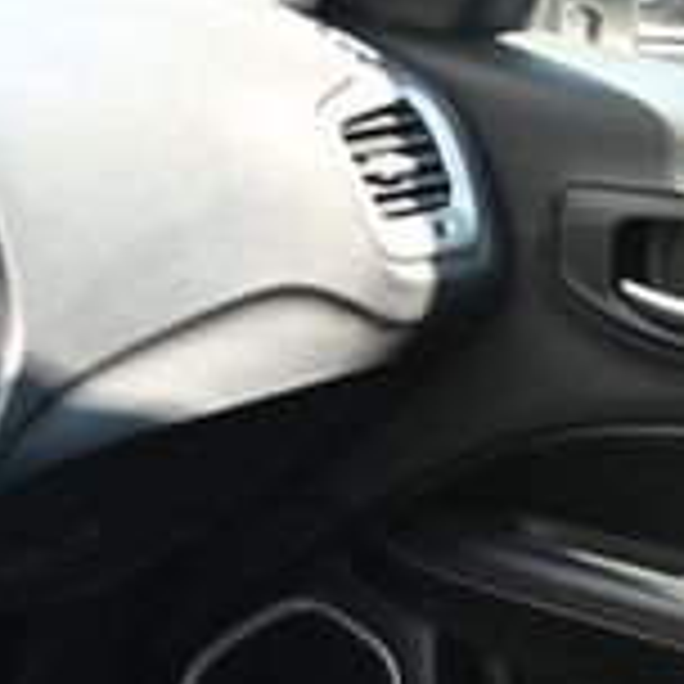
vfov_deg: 15.4
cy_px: 770
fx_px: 2452
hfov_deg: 13.5
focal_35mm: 110
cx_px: -693
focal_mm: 20.5
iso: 450
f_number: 3.8
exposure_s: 1/125
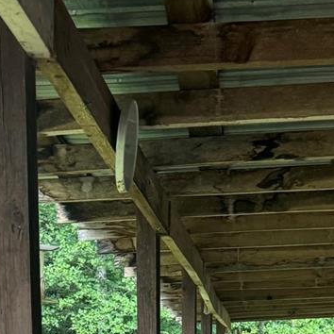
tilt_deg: -12.3
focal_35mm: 92
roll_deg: -0.1
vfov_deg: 15.9
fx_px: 1004
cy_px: 609
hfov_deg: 18.5
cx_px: 307
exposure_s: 1/97
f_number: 1.78
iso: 200
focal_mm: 6.76
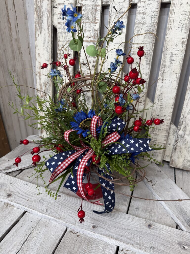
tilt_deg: -25.6
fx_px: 176
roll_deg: -1.1
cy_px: 127
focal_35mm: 24
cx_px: 95
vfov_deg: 71.6
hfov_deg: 56.8
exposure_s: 1/161
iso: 64
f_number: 1.78
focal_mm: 6.76
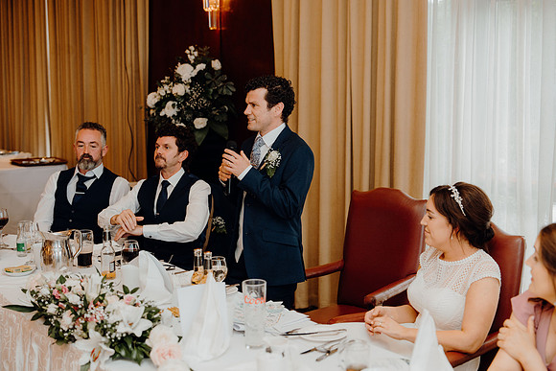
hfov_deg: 37.5
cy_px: 186
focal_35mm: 53
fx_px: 819
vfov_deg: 25.5
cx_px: 278
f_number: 2.8
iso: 1250
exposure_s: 1/200
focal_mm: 53
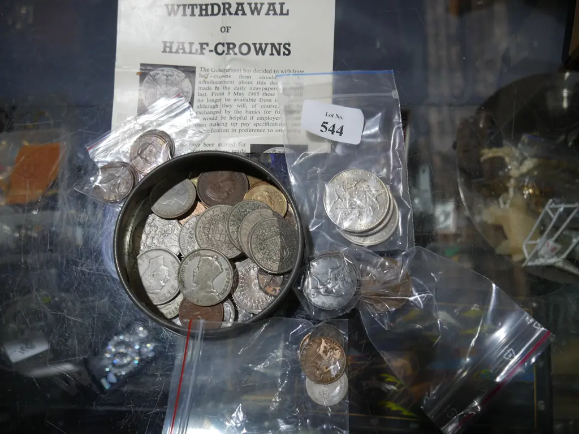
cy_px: 217
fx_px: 468
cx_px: 290
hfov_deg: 63.4
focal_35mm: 28
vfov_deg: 49.7
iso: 200
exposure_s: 1/125
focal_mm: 14
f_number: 3.5
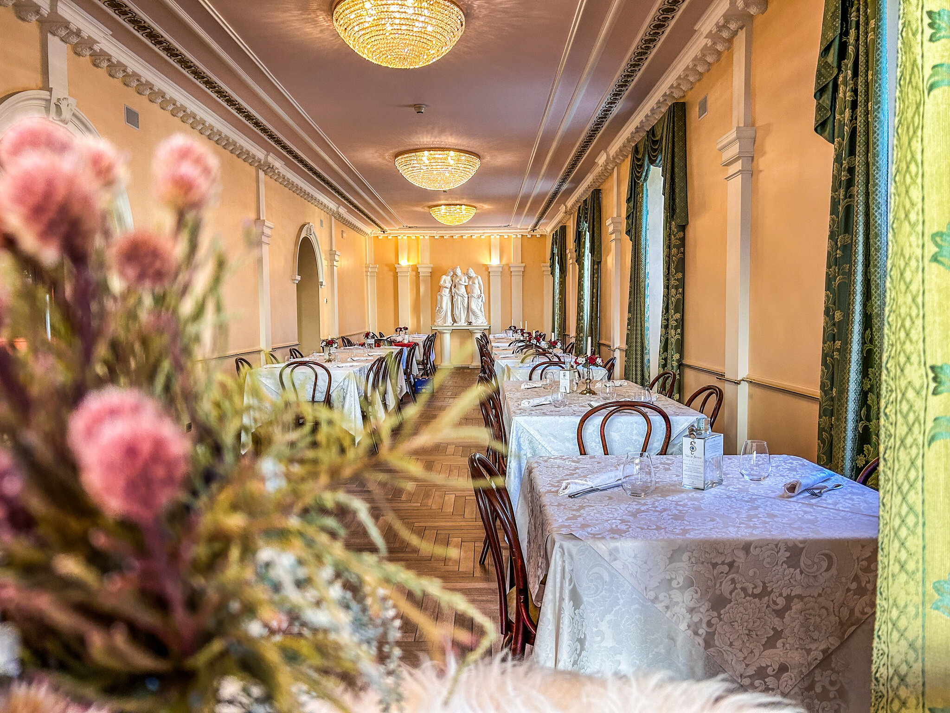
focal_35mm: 26
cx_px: 475
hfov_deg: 67.3
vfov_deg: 53.1
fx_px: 714
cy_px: 356
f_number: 1.5
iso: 125
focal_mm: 5.7
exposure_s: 1/81
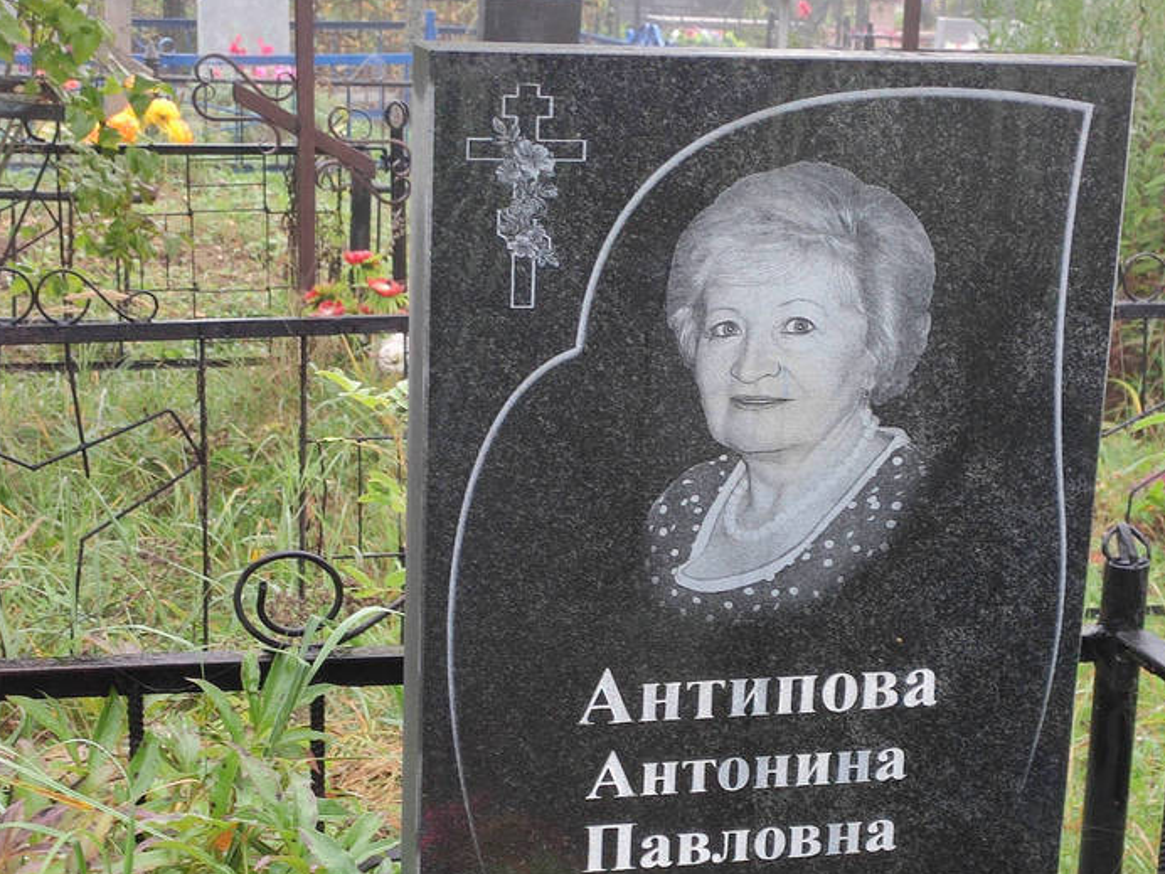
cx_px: 705
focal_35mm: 37
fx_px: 1245
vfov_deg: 37.8
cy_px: 640
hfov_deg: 49.8
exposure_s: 1/100
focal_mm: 4.7
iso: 122
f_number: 1.79
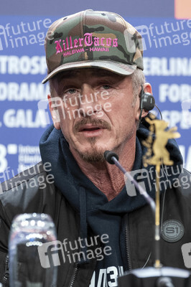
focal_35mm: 159
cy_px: 144
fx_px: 1267
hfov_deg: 8.6
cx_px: 96
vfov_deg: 12.9
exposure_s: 1/90
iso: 1600
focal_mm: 106
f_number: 4
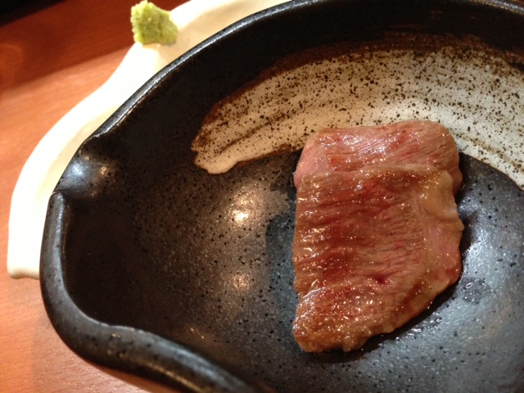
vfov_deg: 42.9
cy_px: 196
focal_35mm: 33
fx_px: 500
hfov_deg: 55.4
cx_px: 262
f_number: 2.4
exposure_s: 1/17
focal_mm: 4.13
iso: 400
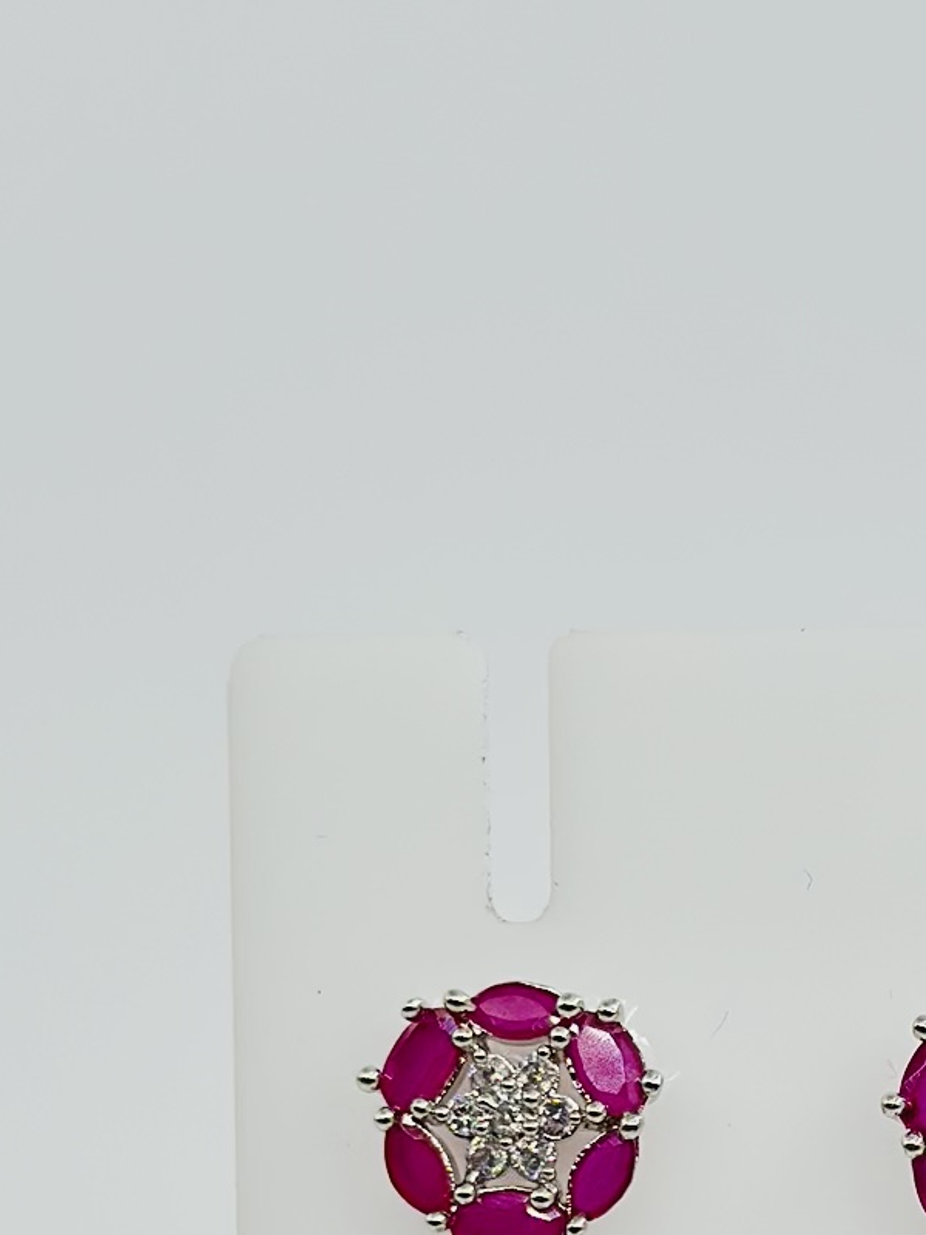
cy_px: 1156
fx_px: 4316
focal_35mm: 121
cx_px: 836
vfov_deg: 16.0
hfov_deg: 12.2
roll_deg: +1.1
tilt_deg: -23.9
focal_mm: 6.86
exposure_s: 1/1030
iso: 80
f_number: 1.78
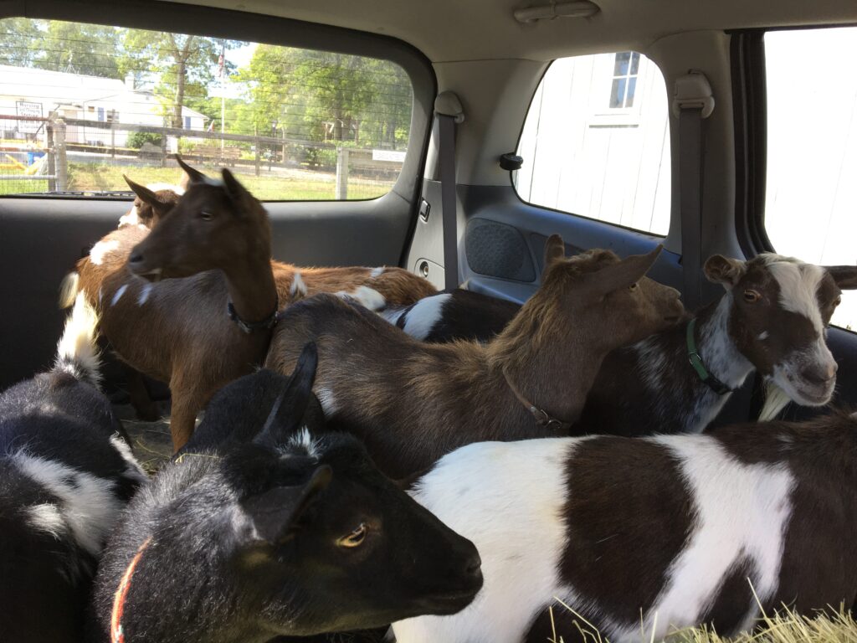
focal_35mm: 29
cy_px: 322
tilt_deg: -12.3
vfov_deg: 48.2
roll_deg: -5.3
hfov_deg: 61.7
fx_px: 718
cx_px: 428
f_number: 2.2
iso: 32
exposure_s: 1/60
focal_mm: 4.15
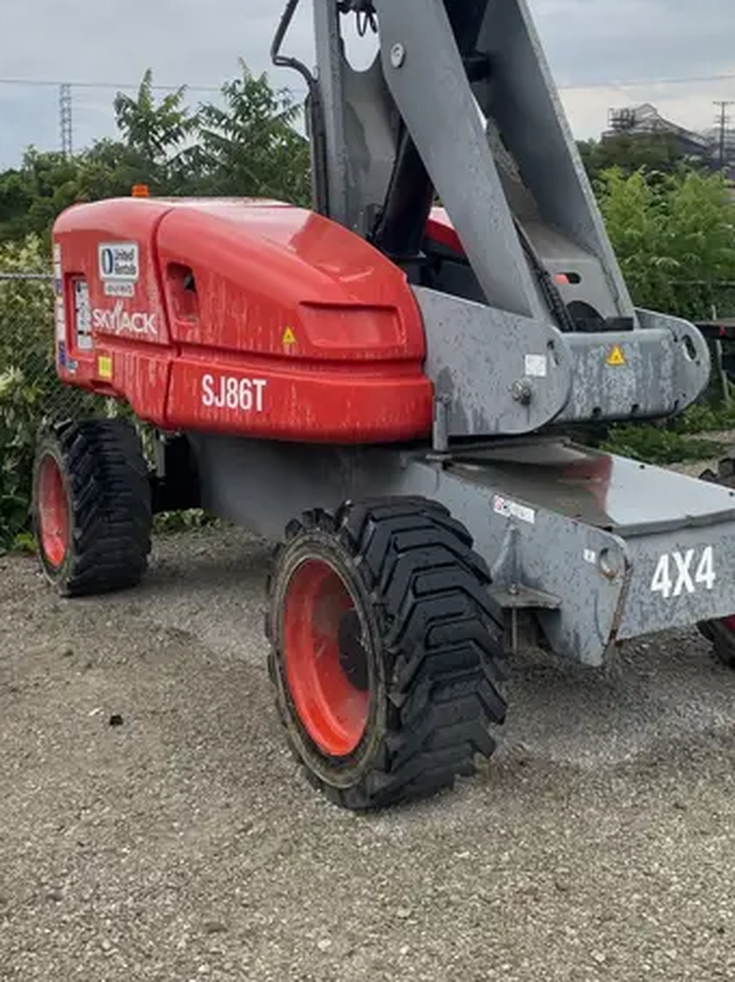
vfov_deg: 44.1
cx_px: 432
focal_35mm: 42
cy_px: 315
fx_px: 1190
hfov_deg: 34.2
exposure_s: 1/421
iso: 32
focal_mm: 4.2
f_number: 1.6
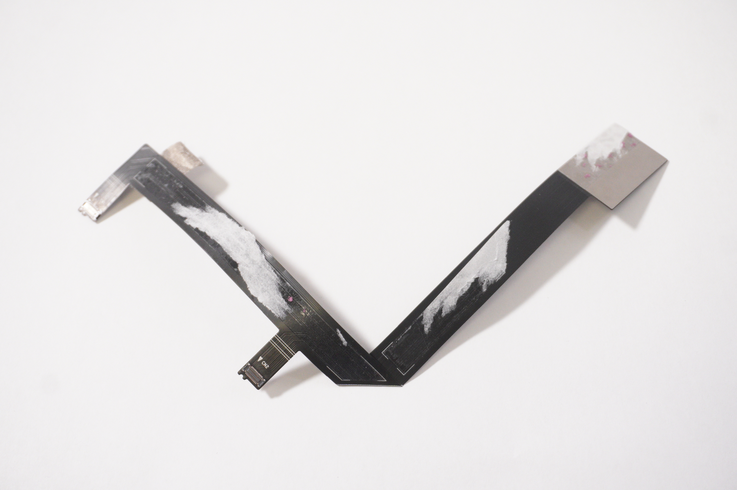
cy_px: 245
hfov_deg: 40.0
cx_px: 368
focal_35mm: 50
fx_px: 1012
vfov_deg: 27.2
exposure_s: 1/200
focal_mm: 33
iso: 1600
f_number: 5.6
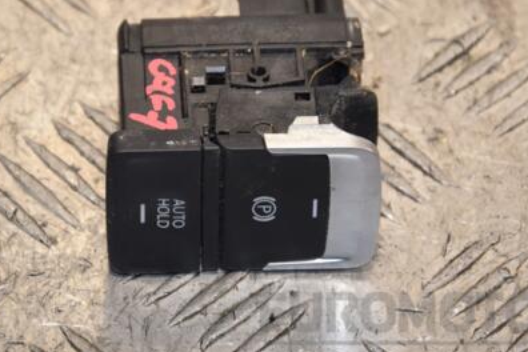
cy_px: 135
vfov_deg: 5.8
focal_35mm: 239
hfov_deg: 8.6
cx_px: 235
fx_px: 3502
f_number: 7.1
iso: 800
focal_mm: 105
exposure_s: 1/200
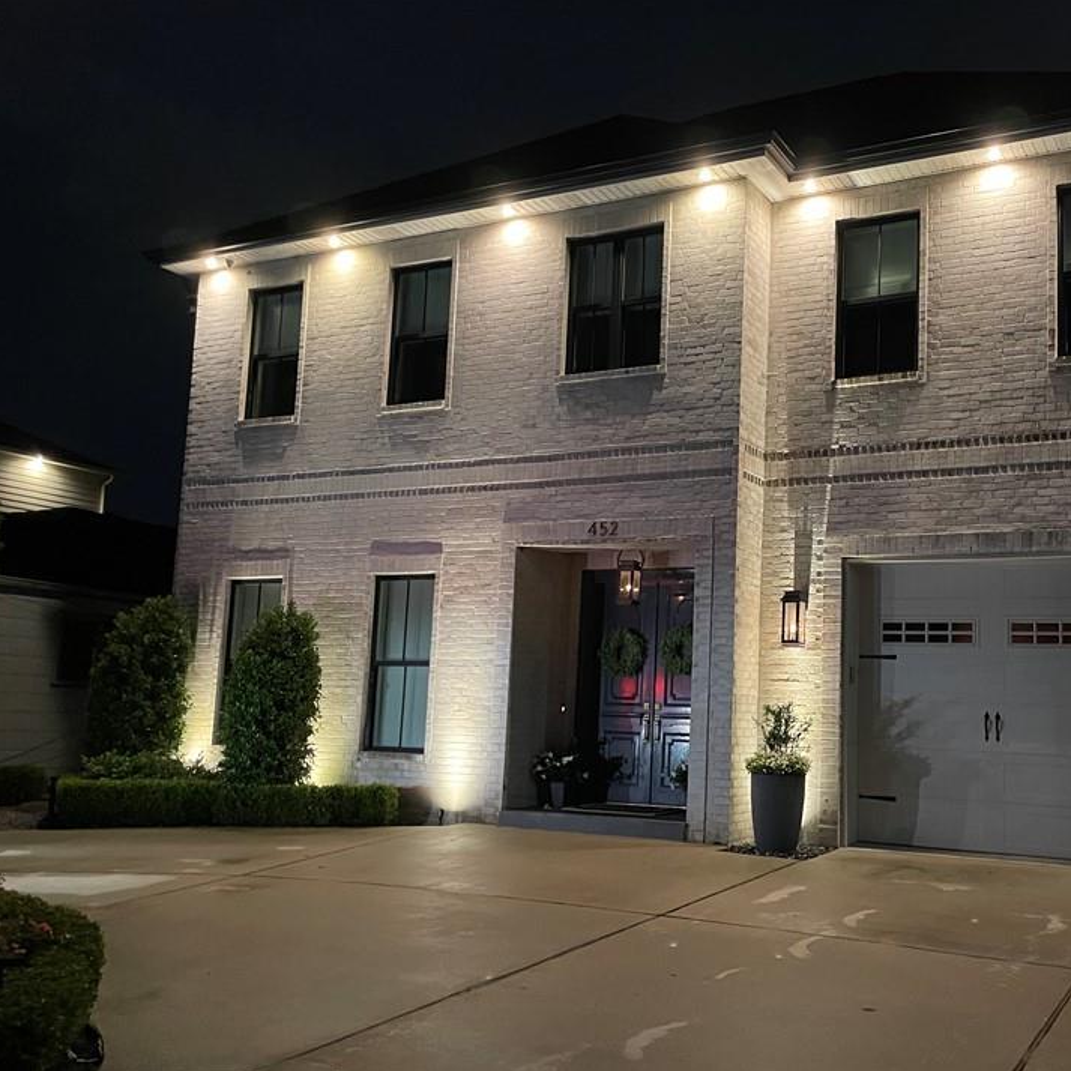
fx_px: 1155
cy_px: 571
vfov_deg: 49.7
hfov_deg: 48.6
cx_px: 739
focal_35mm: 33
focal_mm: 4.2
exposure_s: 1/30
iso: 640
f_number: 1.6
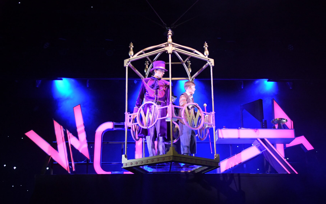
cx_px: 166
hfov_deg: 38.9
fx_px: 462
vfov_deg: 24.9
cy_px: 105
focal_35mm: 52
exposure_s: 1/200
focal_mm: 32
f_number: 4.5
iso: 6400
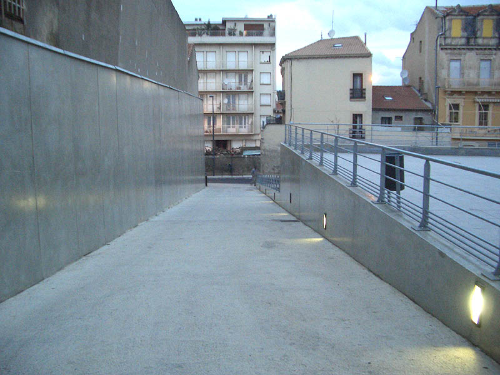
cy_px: 188
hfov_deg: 52.6
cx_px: 250
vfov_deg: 40.7
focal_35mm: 35
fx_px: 506
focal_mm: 5.8
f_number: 2.6
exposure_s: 1/20
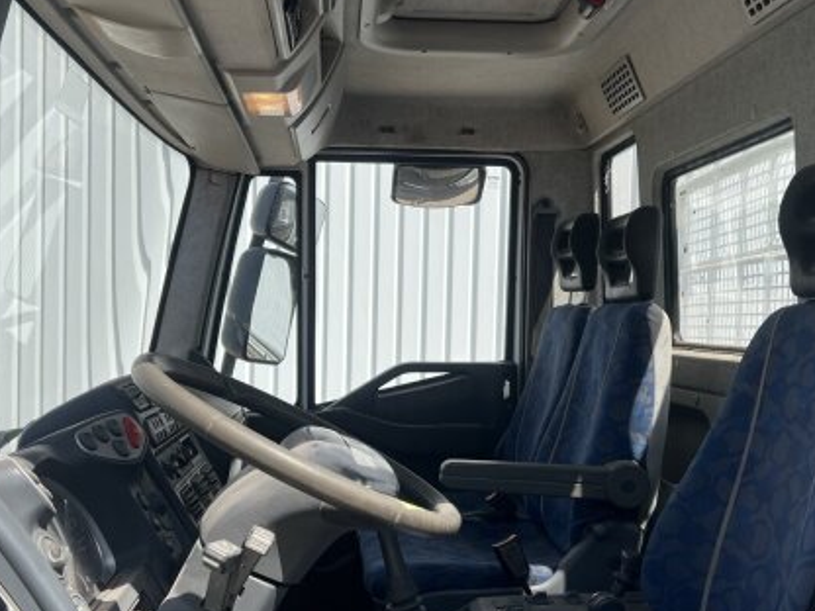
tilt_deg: -1.3
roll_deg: -2.2
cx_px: 445
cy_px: 386
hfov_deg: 46.7
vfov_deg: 35.7
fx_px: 942
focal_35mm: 40
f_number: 1.5
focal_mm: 5.7
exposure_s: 1/2353
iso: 50
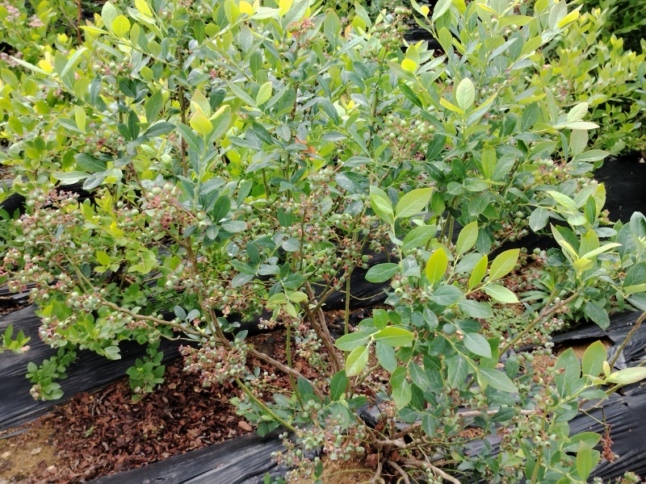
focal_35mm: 43
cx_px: 323
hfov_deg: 43.9
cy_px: 242
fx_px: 802
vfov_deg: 33.6
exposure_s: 1/130
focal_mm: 4.26
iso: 67
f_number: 1.8
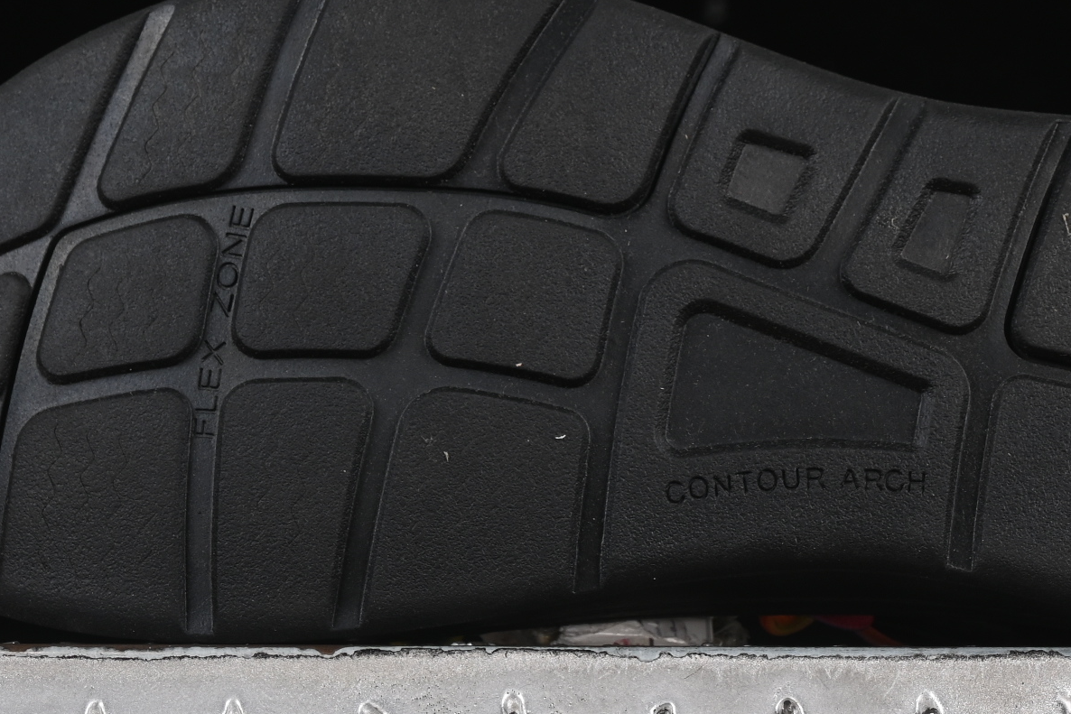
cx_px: 656
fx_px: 5236
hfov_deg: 11.7
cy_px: 117
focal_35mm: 176
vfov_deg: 7.8
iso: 160
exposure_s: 1/50
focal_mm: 50
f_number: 7.1
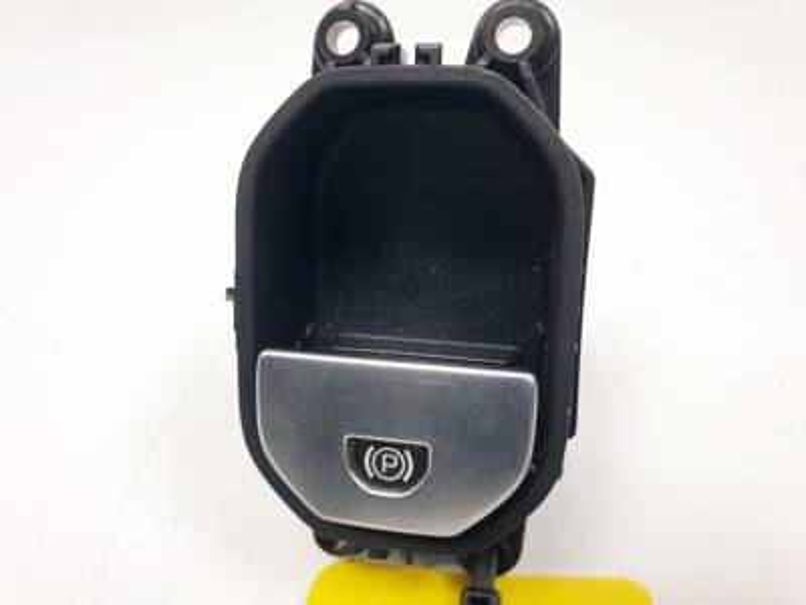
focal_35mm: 26
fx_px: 605
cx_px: 403
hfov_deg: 67.3
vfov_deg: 53.1
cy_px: 302
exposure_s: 1/173
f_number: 2.4
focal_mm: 4.3
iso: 50
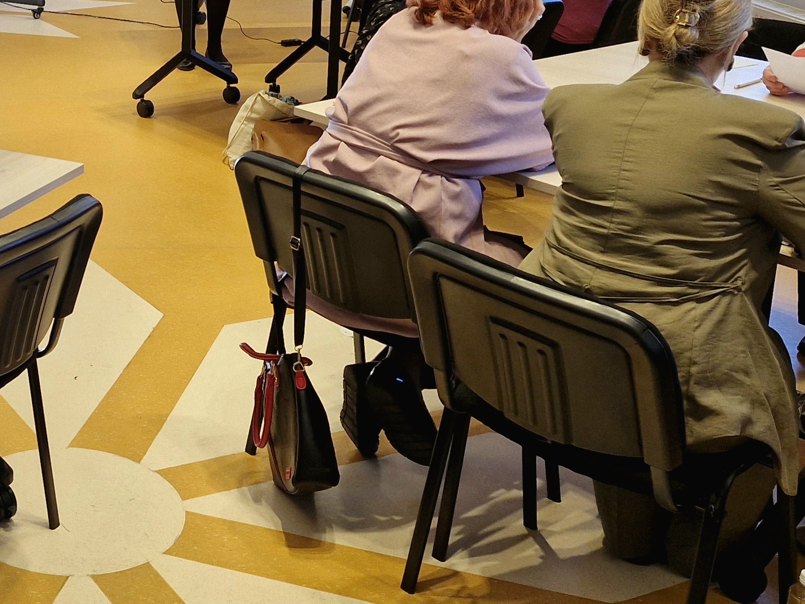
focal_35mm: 57
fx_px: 1326
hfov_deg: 31.1
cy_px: 31
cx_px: -11
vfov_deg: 24.7
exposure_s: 1/182
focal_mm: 5.54
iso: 100
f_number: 1.8
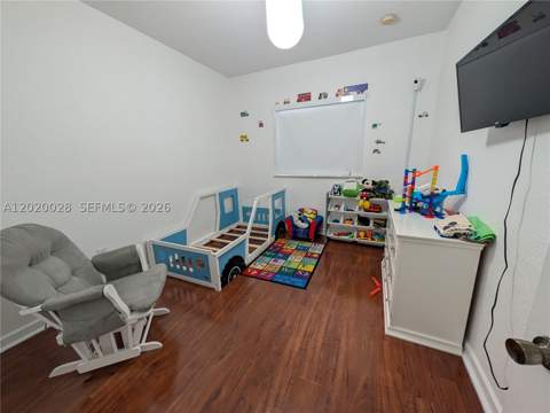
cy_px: 206
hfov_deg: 110.5
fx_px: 191
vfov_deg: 94.5
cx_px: 275
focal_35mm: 12
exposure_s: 1/34.5
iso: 180
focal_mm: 2.02
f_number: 1.7
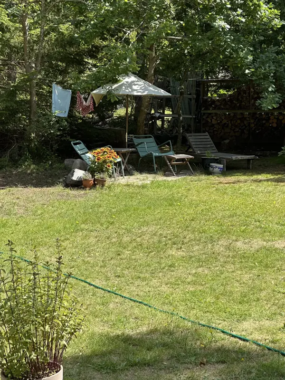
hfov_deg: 19.1
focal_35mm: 77
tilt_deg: -5.8
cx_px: 142
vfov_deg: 25.3
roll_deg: -0.2
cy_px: 190
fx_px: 845
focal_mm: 9
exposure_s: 1/237
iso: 32
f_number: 2.8
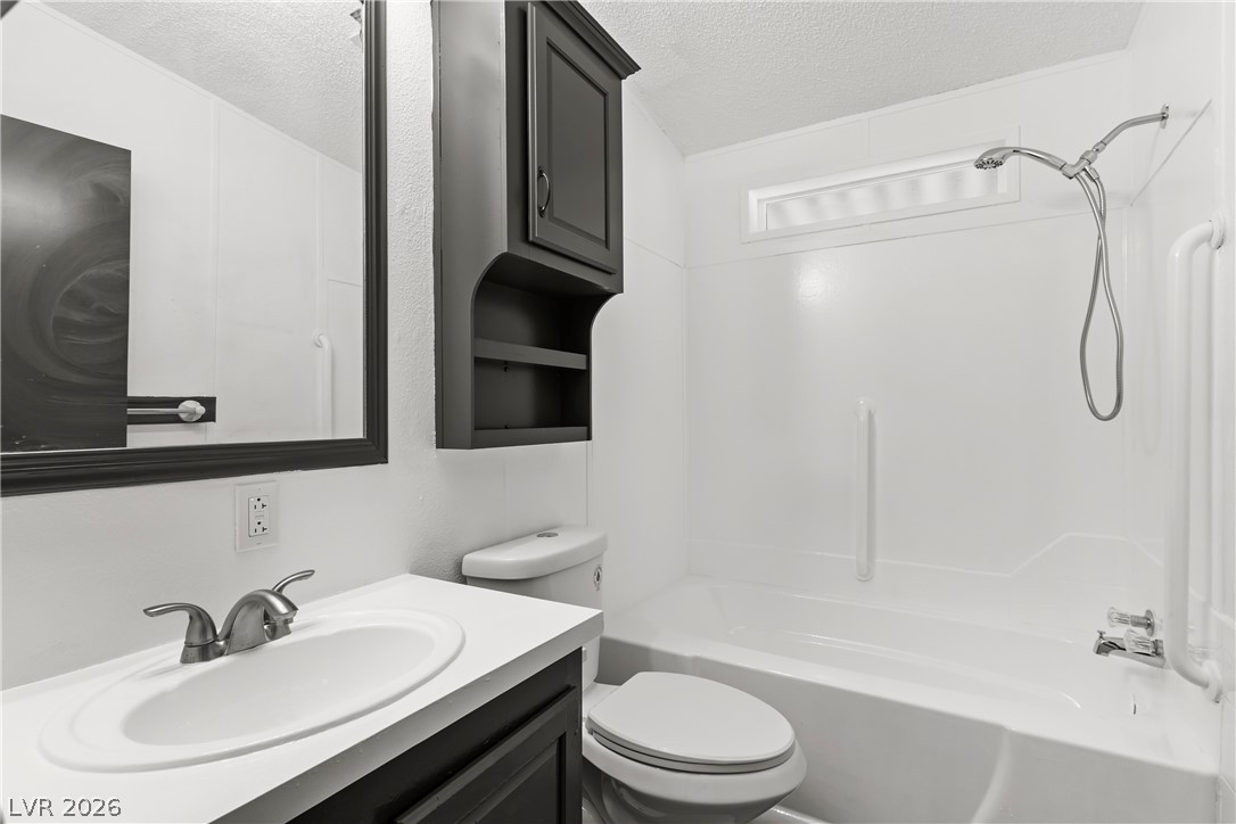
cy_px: 412
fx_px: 584
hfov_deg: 93.3
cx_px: 618
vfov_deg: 70.4
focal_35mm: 17
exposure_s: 1/50
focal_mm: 17
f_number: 7.1
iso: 500
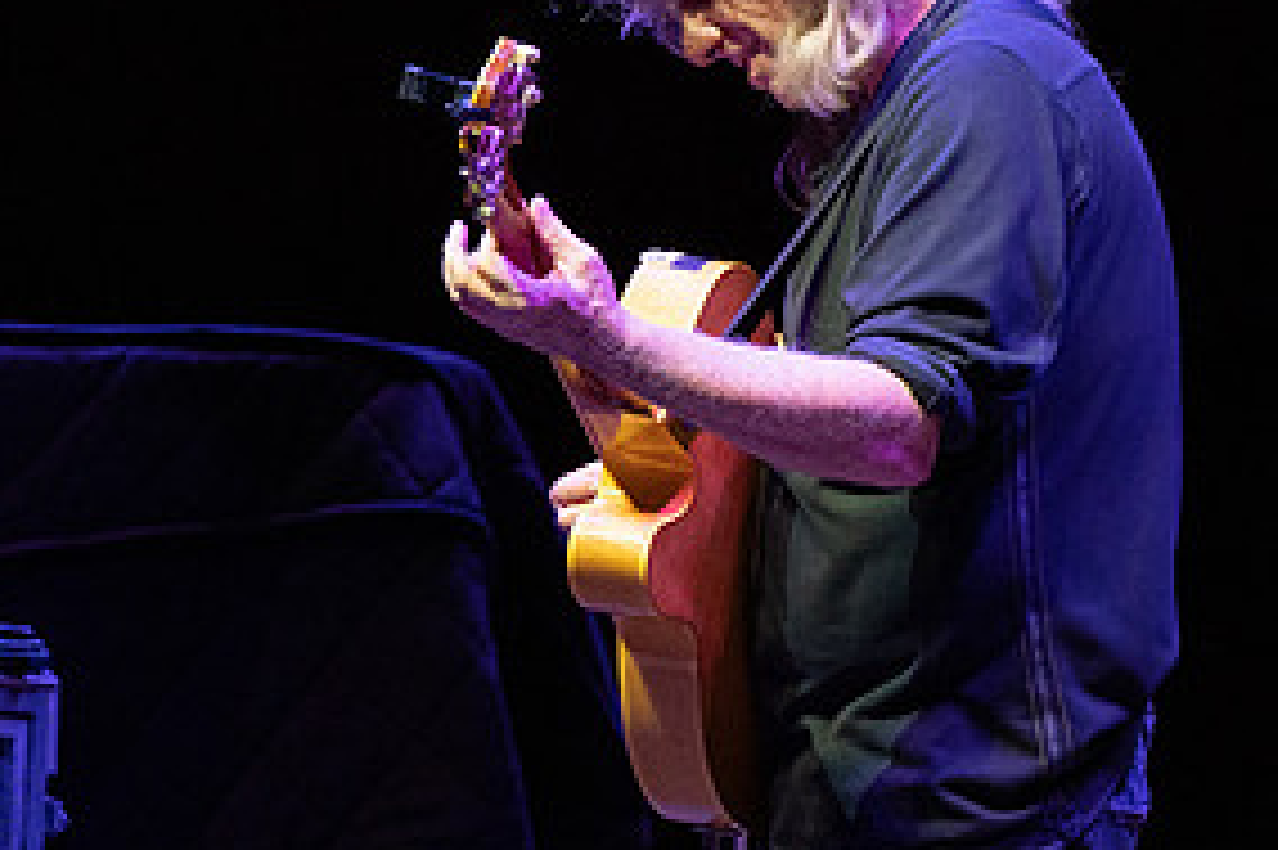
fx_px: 28560
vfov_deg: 1.7
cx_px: 711
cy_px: 196
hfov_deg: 2.6
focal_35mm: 805
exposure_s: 1/320
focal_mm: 394
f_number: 7.1
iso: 3200
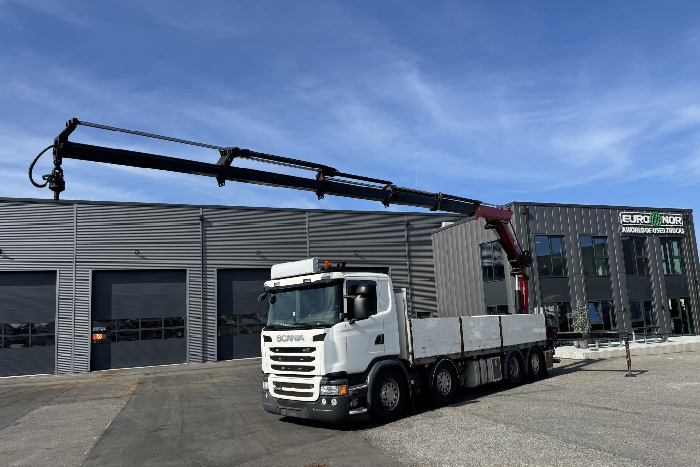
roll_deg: +4.0
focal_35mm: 25
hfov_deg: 71.5
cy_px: 258
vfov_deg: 51.2
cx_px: 350
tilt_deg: +7.5
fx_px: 486
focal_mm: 6.76
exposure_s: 1/4608
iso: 80
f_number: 1.78
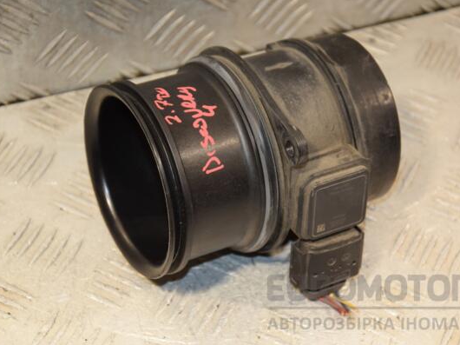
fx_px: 1628
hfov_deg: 16.1
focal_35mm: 123
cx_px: 251
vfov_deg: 12.1
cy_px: 172
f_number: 5.3
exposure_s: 1/160
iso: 800
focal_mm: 75
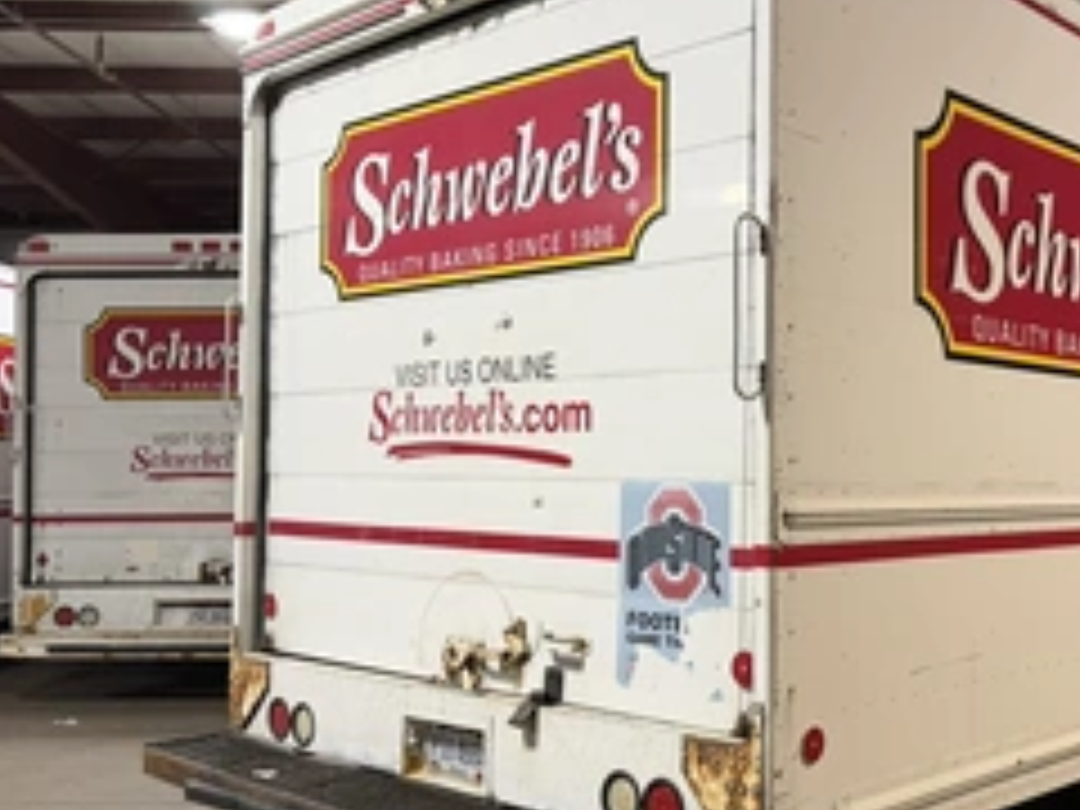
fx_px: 1248
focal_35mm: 40
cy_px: 428
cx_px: 770
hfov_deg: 45.6
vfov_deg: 35.9
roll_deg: +0.3
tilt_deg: +0.9
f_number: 1.78
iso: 320
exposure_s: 1/60
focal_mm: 6.76
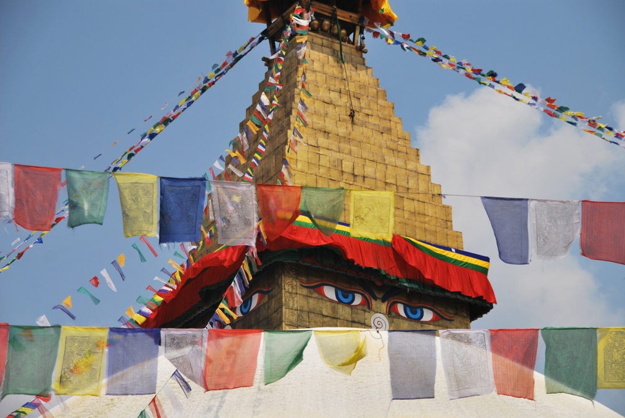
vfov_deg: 12.7
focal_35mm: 108
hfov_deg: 18.9
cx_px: 312
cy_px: 209
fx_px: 1877
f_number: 5.3
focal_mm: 72
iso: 100
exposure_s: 1/1000
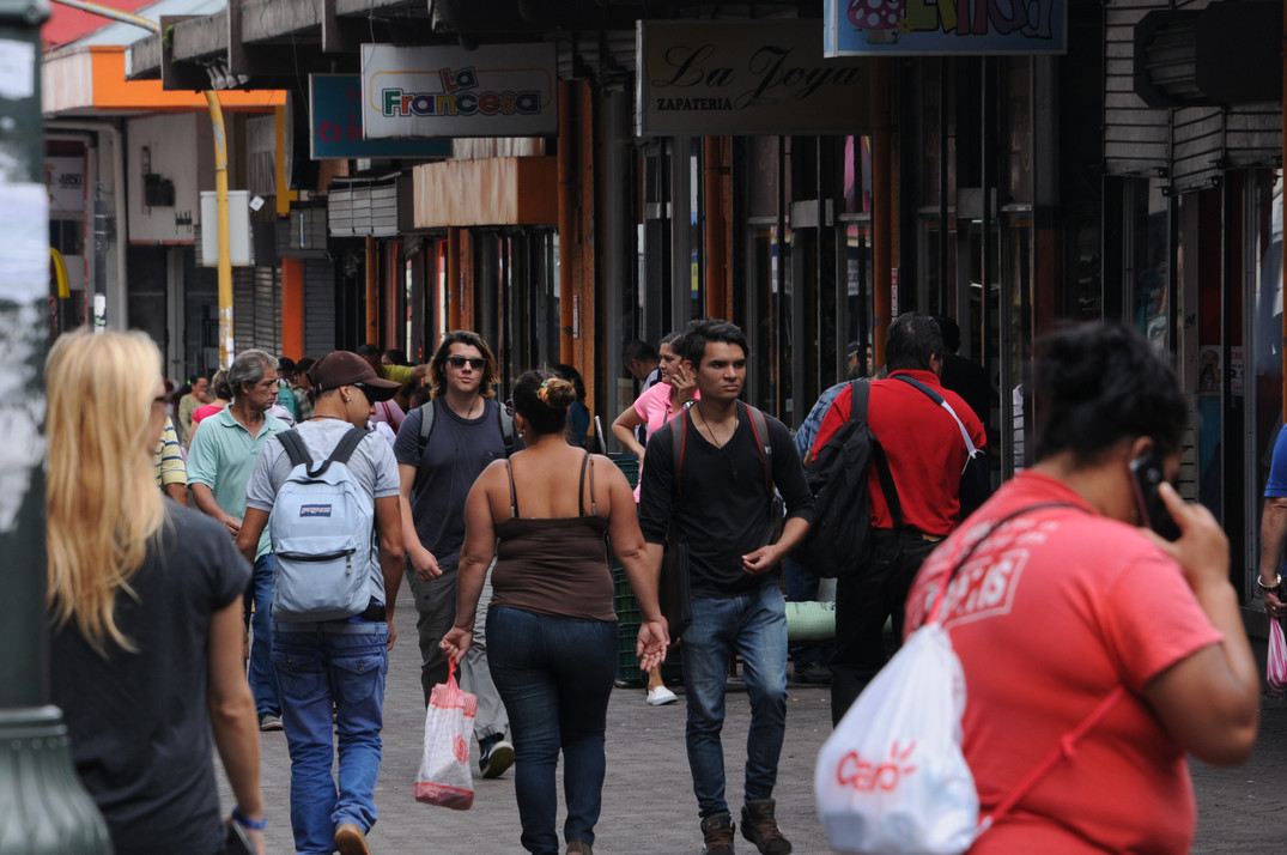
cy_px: 428
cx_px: 644
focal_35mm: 240
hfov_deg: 8.6
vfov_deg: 5.7
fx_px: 8570
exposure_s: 1/160
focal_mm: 160
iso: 200
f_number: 8
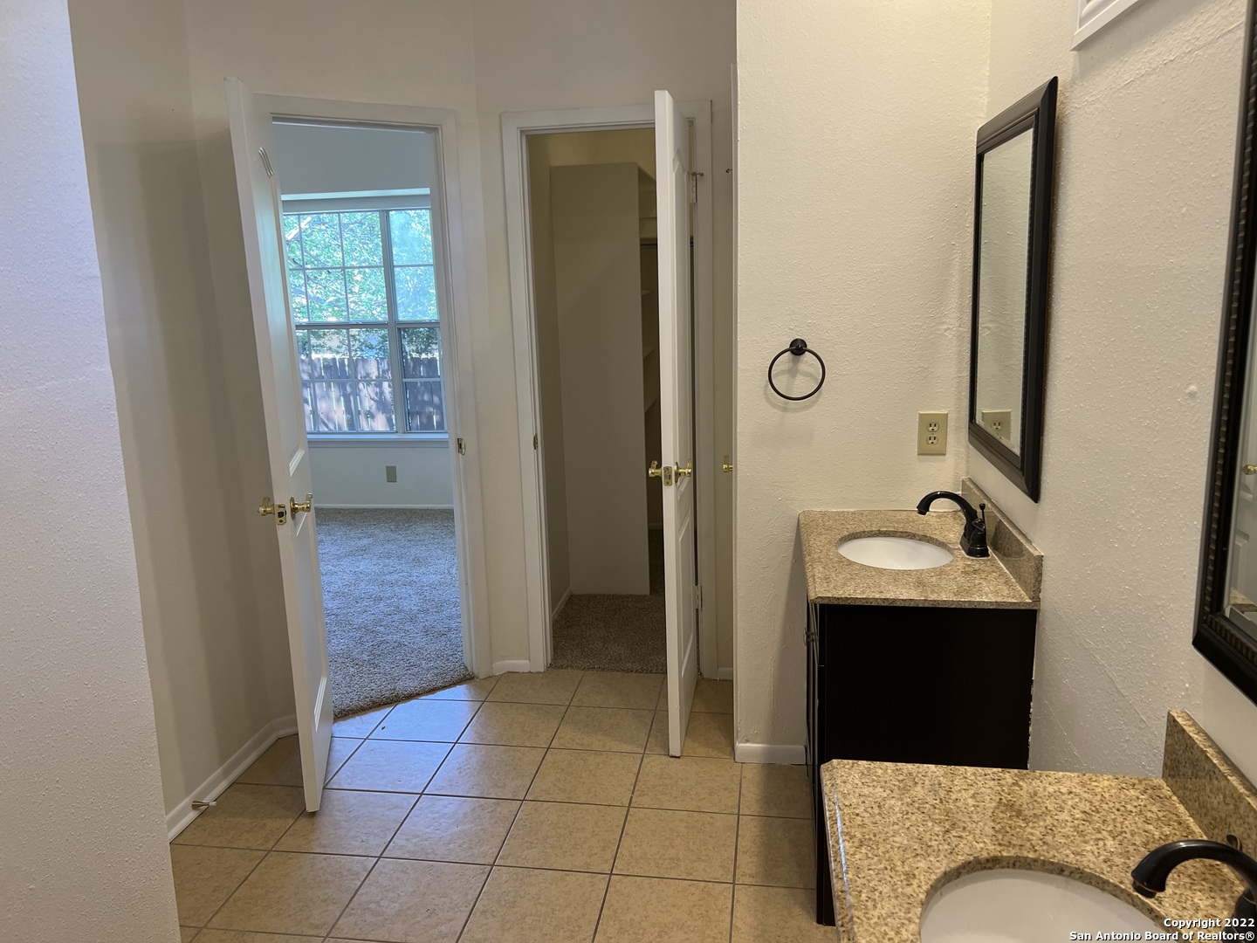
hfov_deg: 67.3
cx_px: 628
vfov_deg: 53.1
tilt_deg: -11.9
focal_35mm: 26
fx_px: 944
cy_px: 472
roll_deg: +2.4
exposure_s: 1/120
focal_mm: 5.7
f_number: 1.5
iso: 80
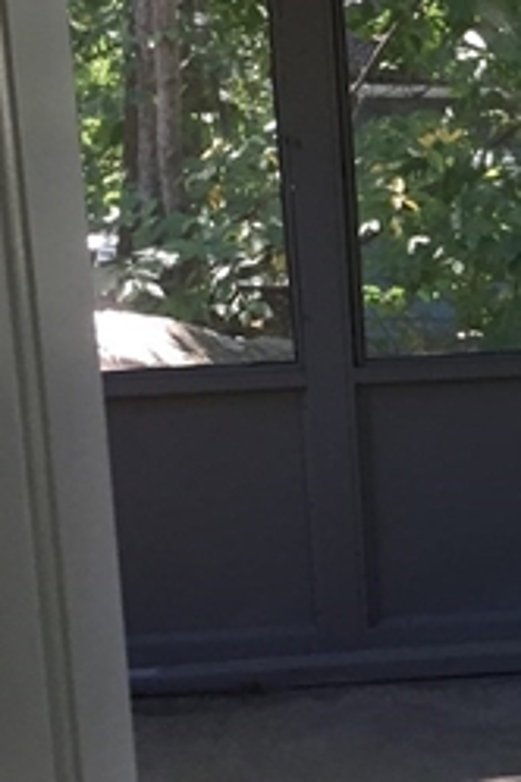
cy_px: 305
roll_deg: +0.6
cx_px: 694
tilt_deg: -12.2
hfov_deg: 14.1
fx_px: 2019
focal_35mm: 93
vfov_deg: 21.9
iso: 40
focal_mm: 4.15
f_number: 2.2
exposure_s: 1/30
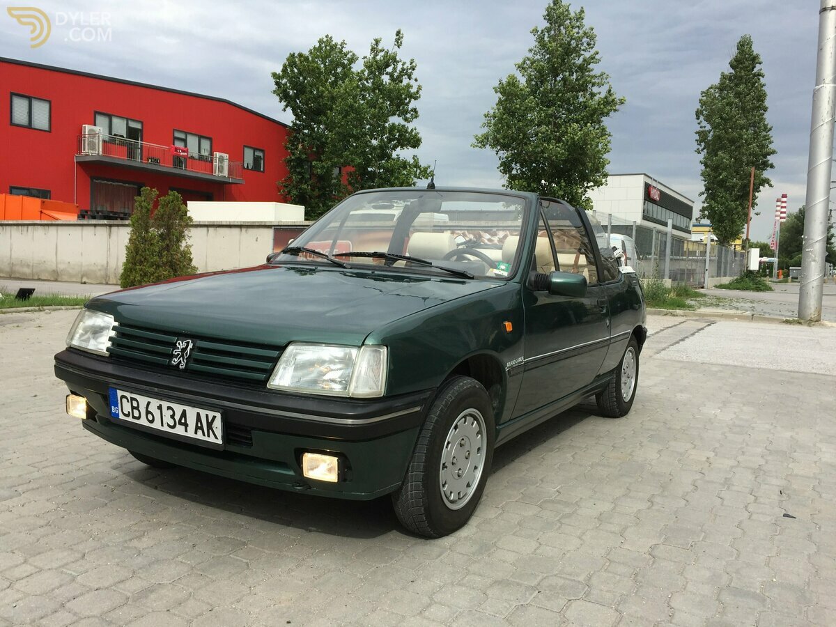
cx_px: 418
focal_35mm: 29
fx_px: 700
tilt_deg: -2.8
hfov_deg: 61.7
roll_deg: -2.7
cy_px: 314
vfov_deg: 48.2
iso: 32
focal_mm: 4.15
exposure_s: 1/1014
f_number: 2.2
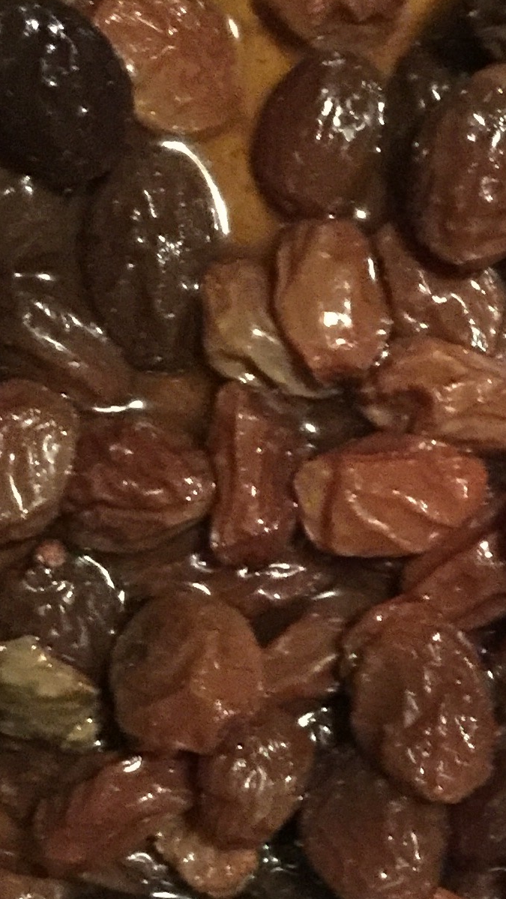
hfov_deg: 13.1
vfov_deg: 24.5
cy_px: 656
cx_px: 832
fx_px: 2050
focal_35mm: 86
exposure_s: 1/4
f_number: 2.2
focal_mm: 4.15
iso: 400
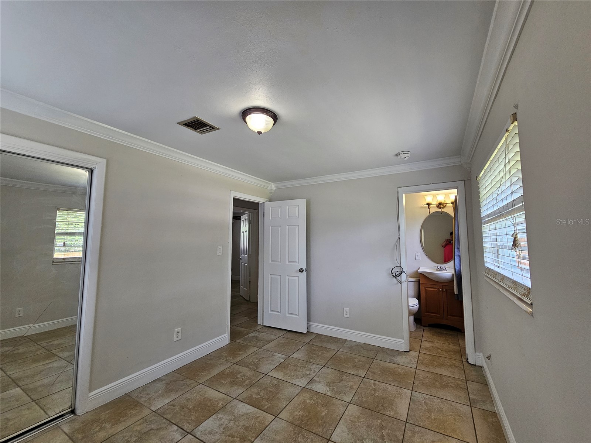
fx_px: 222
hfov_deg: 106.2
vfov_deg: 89.9
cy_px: 222
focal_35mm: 13
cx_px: 296
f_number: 2.2
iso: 100
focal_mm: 2.2
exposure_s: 1/60
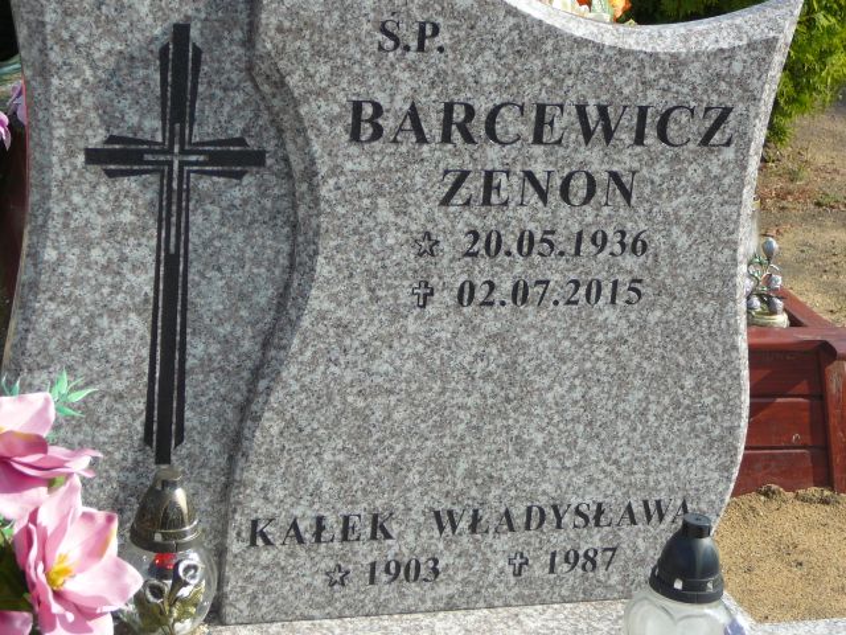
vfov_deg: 19.1
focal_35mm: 77
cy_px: 318
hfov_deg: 25.3
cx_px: 423
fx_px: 1882
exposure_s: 1/500
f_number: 3.7
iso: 80
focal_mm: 11.5
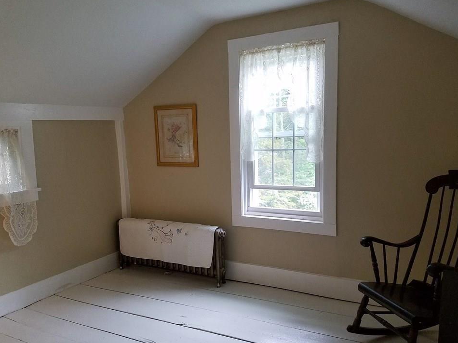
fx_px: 370
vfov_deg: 49.7
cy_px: 175
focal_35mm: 28
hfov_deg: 63.5
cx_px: 230
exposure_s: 1/60
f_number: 1.7
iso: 200
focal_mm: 4.2
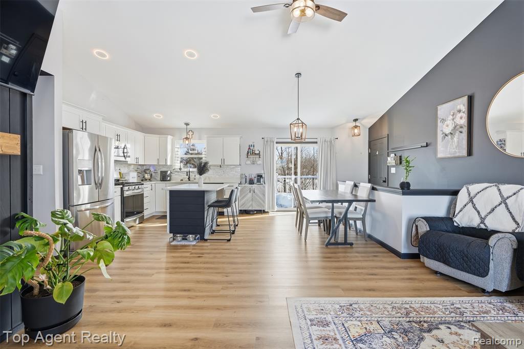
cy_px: 174
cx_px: 262
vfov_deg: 73.7
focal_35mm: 16
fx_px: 233
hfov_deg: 96.8
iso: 400
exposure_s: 1/500
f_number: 8
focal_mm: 16
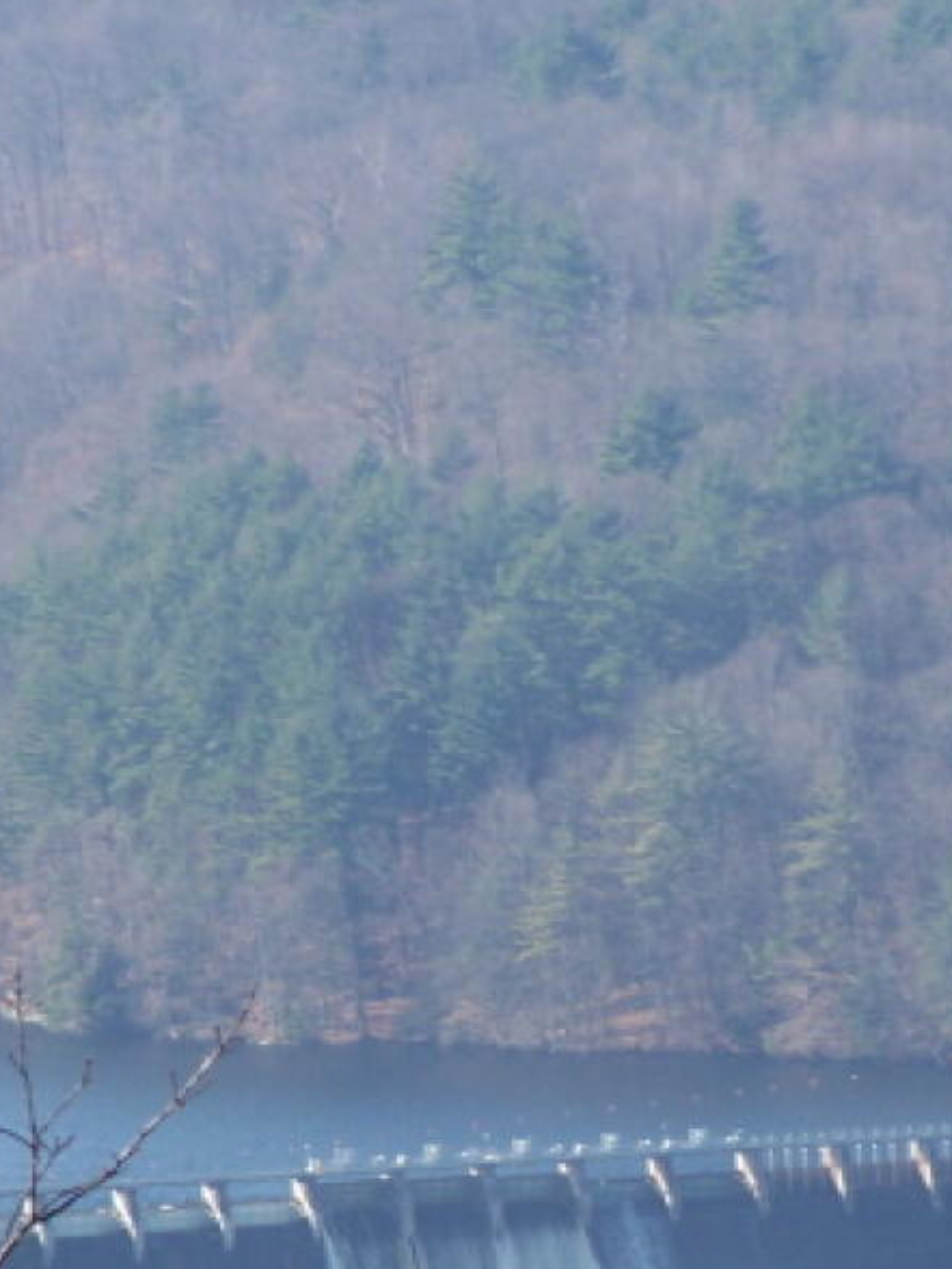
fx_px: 22808
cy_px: 1259
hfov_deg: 2.4
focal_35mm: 622
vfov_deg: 3.2
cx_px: 600
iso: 80
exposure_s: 1/500
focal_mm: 44.4
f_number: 3.6
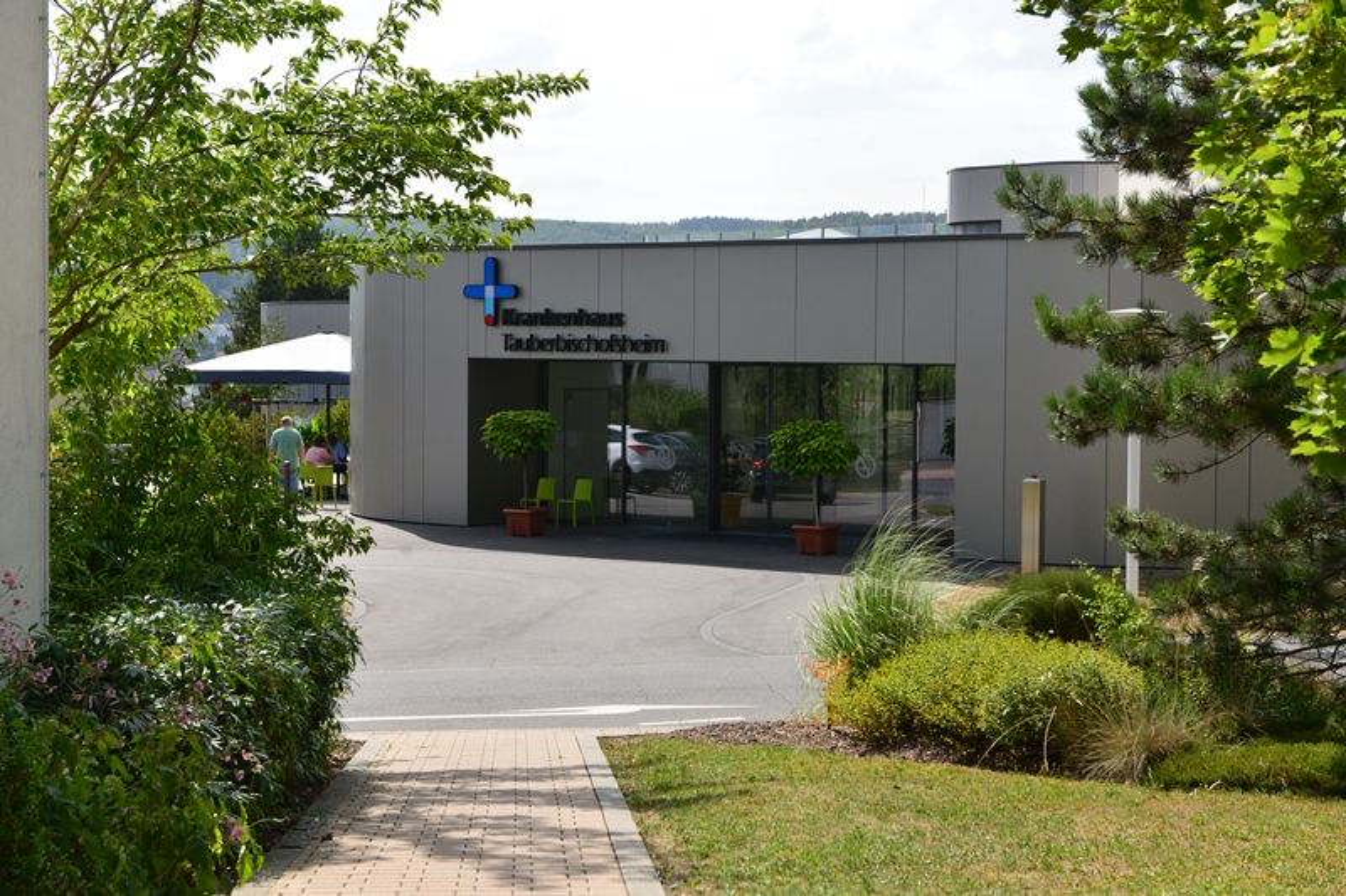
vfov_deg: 19.4
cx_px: 673
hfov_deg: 28.8
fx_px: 2617
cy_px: 448
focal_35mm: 70
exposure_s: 1/2500
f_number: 8
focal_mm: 70
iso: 1100
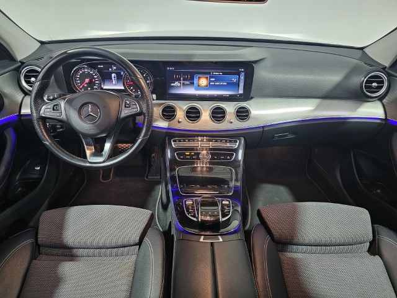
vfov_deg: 58.9
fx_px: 264
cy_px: 149
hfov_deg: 73.9
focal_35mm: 23
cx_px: 198
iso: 320
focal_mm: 6.3
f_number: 1.7
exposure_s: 1/40
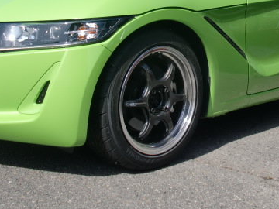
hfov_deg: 30.0
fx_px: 516
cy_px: 30
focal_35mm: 64
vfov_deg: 22.5
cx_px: 195
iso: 64
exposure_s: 1/1000
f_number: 2.8
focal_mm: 6.3
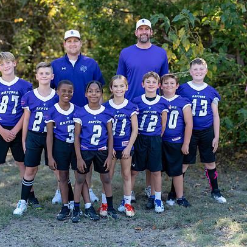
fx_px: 573
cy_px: 130
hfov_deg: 24.3
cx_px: 105
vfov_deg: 24.3
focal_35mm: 71
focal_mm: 50
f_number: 1.6
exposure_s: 1/1000
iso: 100
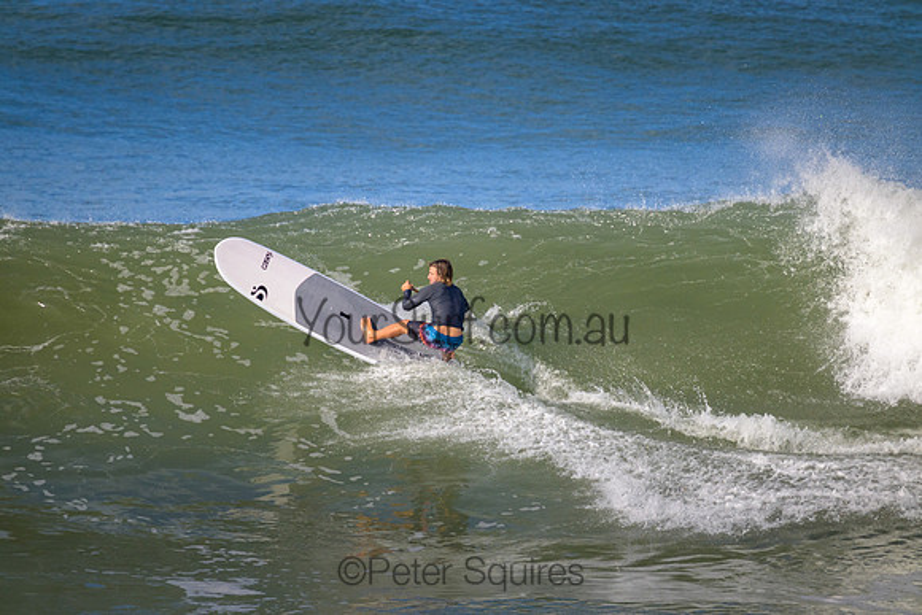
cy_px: 308
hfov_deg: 2.6
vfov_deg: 1.7
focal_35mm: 800
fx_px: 20493
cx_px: 461
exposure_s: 1/2000
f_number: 11
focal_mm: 800
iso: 1100
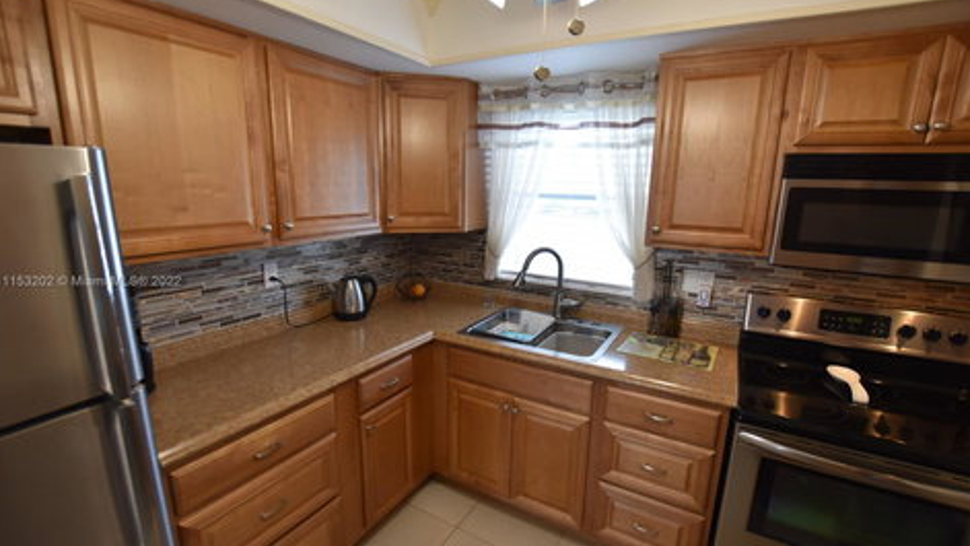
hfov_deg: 99.4
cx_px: 478
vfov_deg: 67.1
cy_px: 282
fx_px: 412
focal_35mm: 16
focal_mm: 10
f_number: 4
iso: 400
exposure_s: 1/60
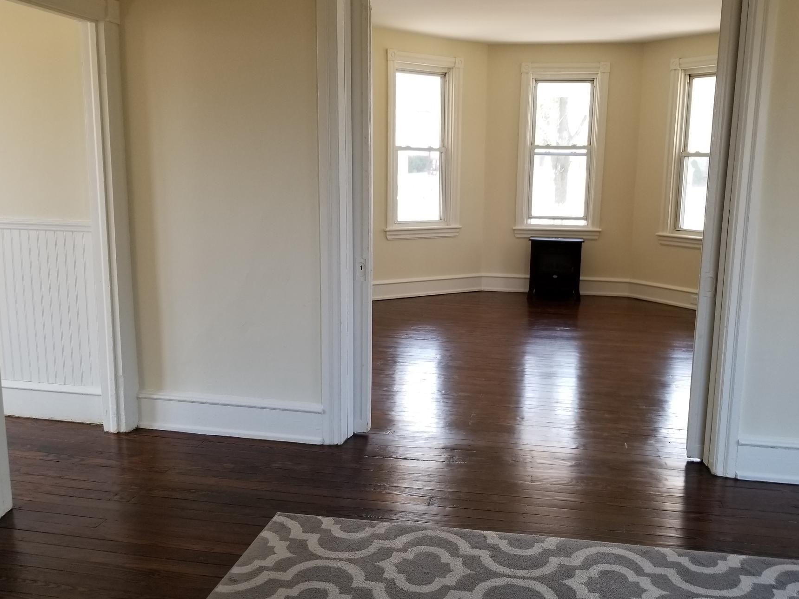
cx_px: 461
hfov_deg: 58.1
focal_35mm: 31
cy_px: 289
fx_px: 715
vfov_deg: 45.4
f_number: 1.7
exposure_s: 1/50
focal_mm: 4.25
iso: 64
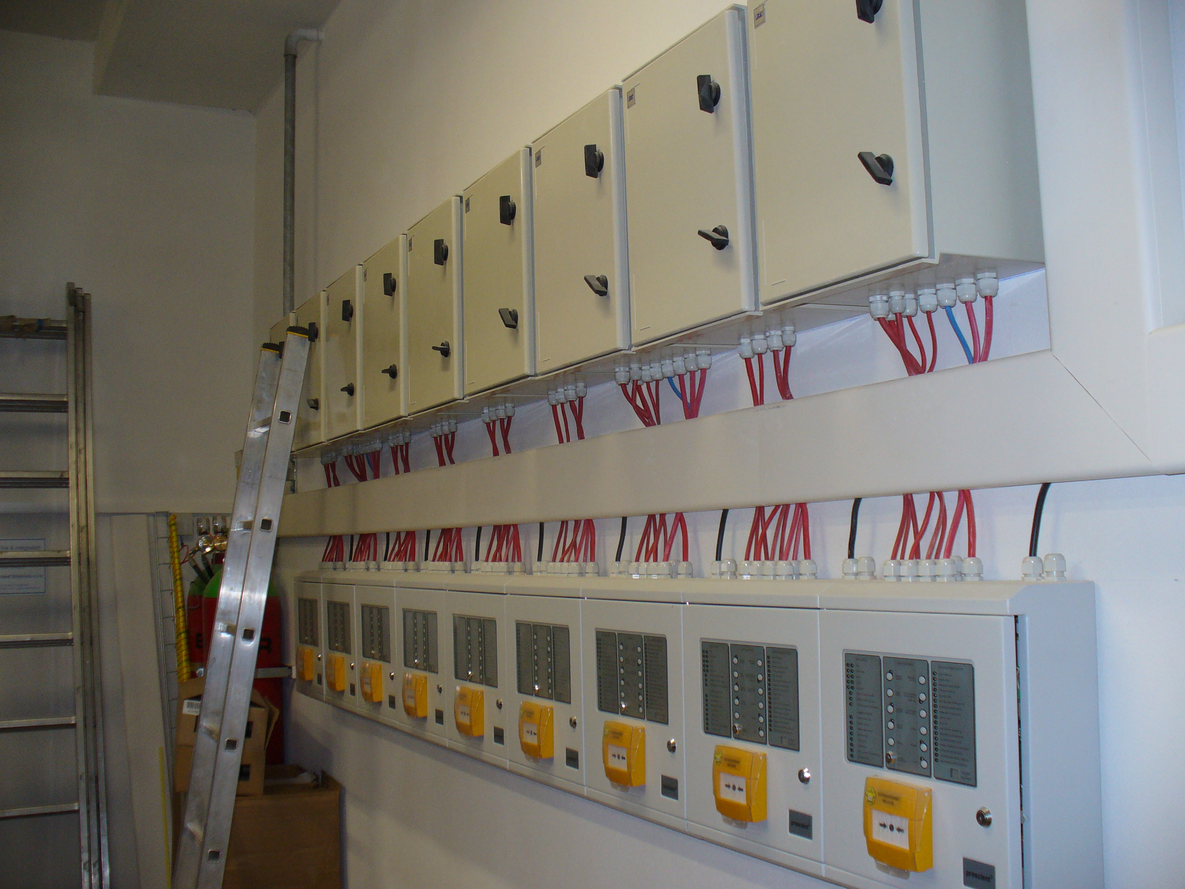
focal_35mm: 37
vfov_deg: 38.7
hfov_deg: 50.1
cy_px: 444
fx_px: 1267
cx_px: 592
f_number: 2.8
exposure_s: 1/60
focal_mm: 6.1
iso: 100
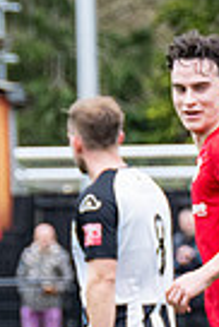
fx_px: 6189
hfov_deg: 2.0
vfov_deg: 3.0
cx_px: 881
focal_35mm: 680
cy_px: 206
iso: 800
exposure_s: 1/1250
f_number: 4
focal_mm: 98
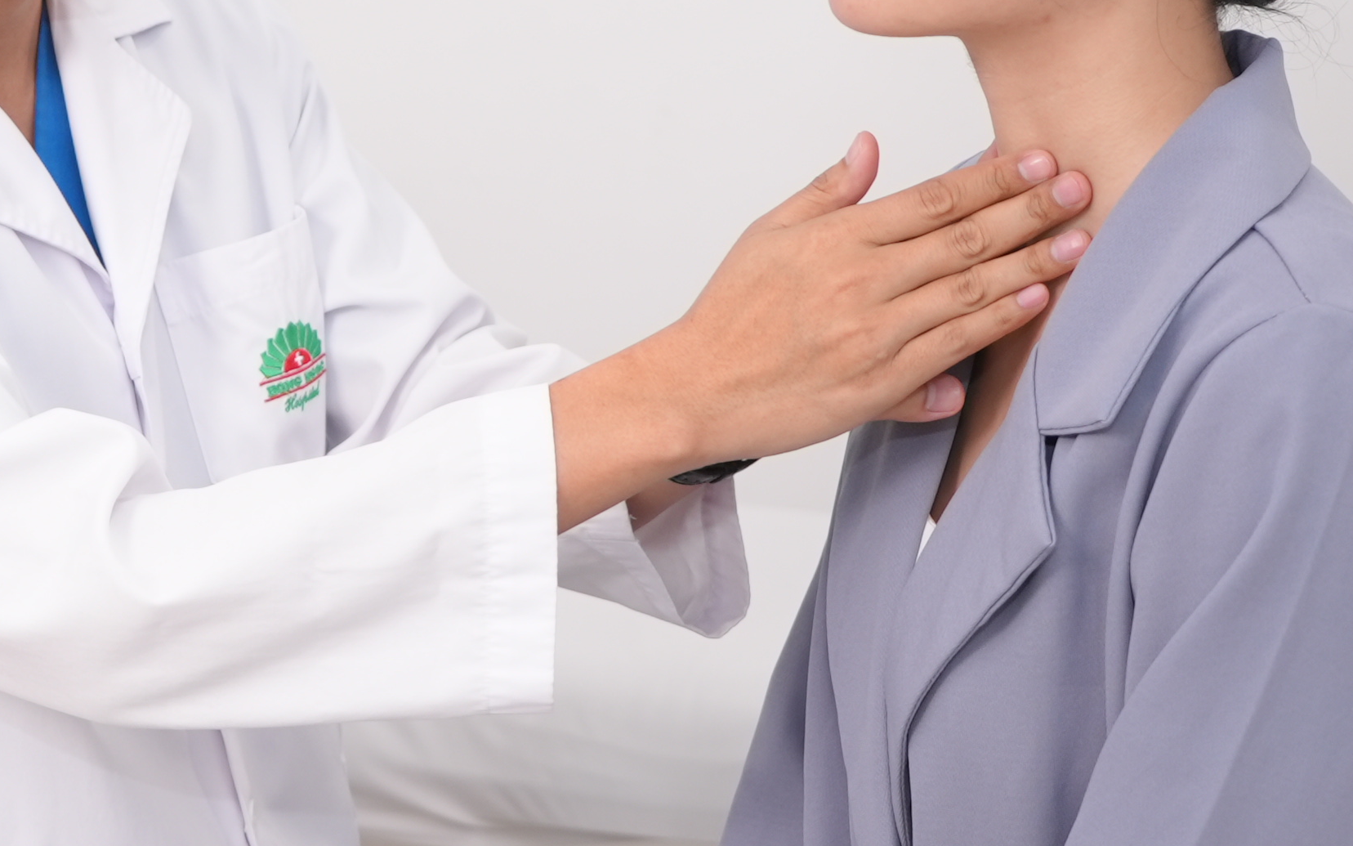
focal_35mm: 94
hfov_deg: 21.8
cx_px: 272
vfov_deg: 13.9
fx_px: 3466
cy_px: 213
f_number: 4
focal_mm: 36
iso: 500
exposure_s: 1/160
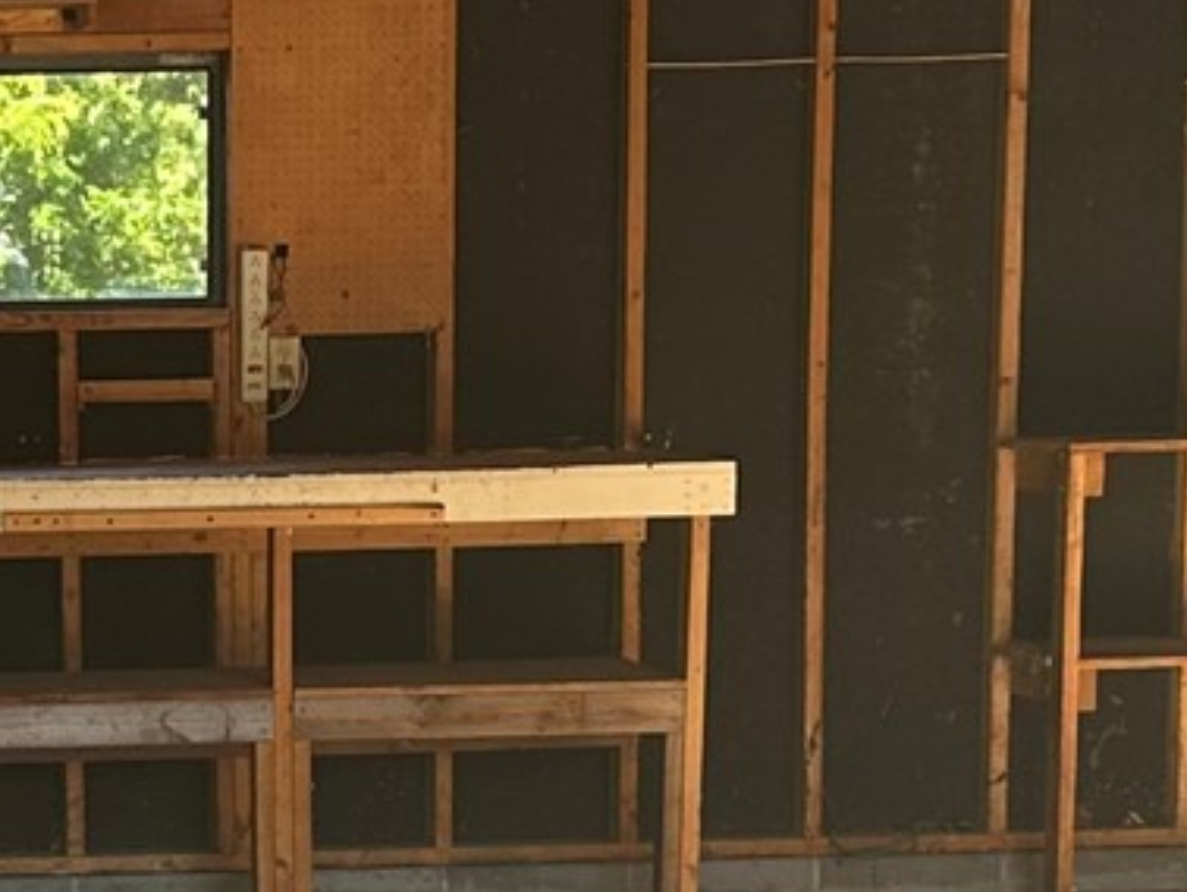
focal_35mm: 130
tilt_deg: -8.9
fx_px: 4461
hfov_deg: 14.7
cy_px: 980
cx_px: -204
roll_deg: +1.1
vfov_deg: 11.3
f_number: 1.78
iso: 80
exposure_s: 1/121
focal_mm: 6.86
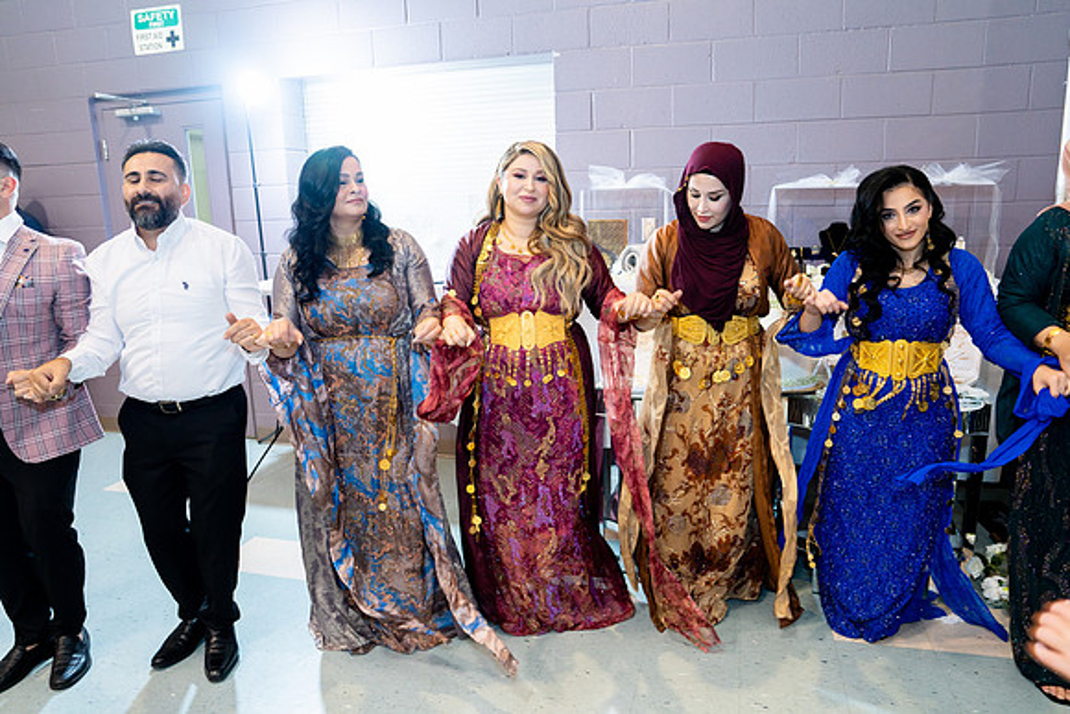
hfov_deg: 73.7
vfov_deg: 53.2
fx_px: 713
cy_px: 357
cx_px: 535
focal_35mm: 24
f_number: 2.8
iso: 800
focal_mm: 24
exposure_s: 1/250
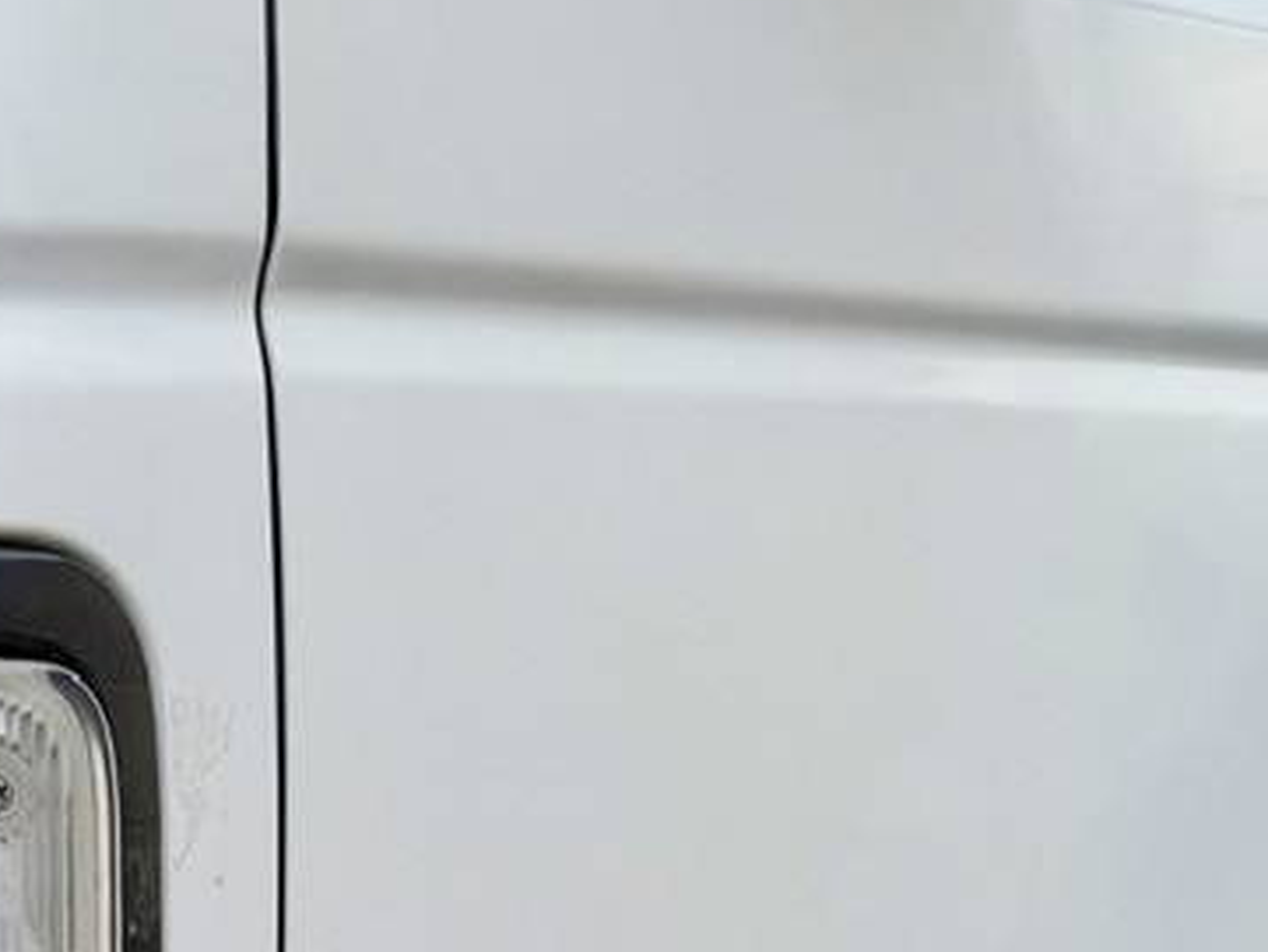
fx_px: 3115
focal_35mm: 85
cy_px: 1574
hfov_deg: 21.1
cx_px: -334
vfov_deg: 15.5
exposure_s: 1/2907
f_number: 1.78
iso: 80
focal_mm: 6.76
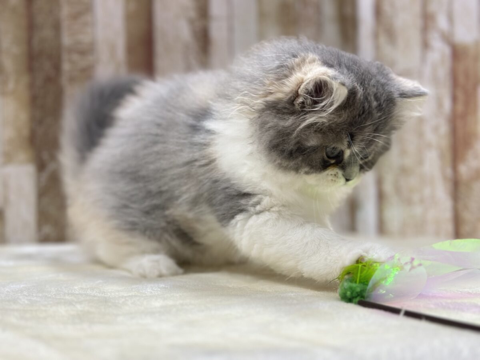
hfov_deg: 39.7
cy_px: 180
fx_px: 666
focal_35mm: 48
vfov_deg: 30.3
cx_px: 240
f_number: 1.78
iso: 320
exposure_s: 1/50
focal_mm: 6.86
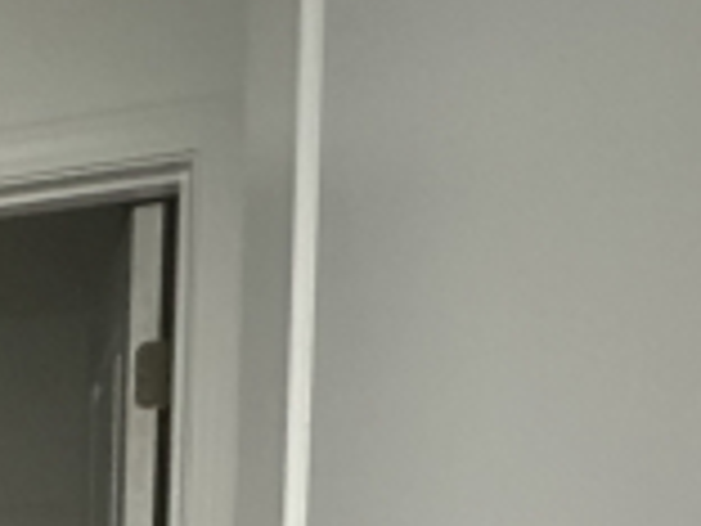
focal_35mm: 60
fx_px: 1215
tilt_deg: -4.2
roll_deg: -0.1
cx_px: -488
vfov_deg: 21.1
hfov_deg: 22.5
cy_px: 764
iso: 1250
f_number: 2.2
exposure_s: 1/43
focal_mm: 2.22
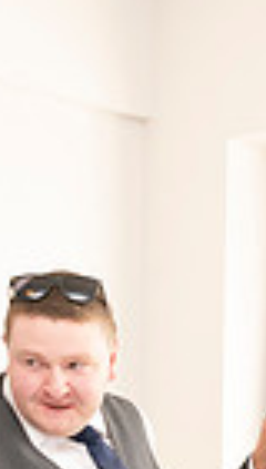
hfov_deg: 11.4
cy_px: 489
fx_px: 1283
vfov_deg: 20.0
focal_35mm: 103
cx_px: 382
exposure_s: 1/100
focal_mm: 24
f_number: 2.8
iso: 800
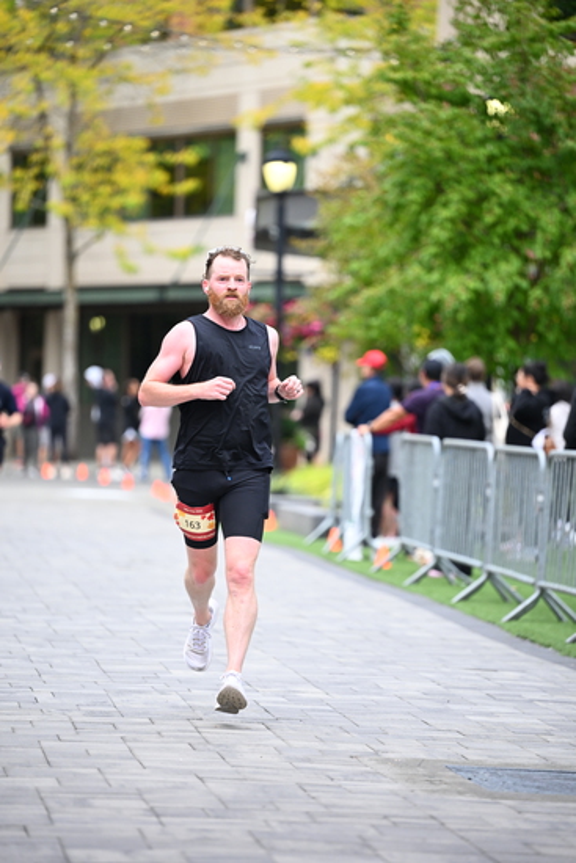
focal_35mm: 165
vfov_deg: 12.4
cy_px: 432
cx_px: 288
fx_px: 3957
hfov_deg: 8.3
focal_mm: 165
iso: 1000
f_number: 2.8
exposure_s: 1/2000
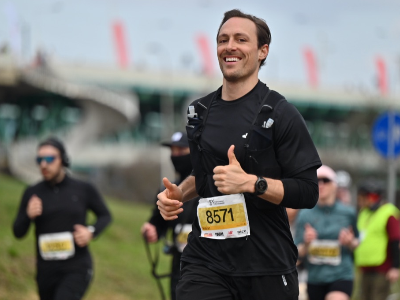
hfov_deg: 9.2
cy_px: 143
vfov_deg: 6.9
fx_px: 2497
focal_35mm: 216
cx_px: 209
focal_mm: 170
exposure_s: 1/5000
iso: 250
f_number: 2.8
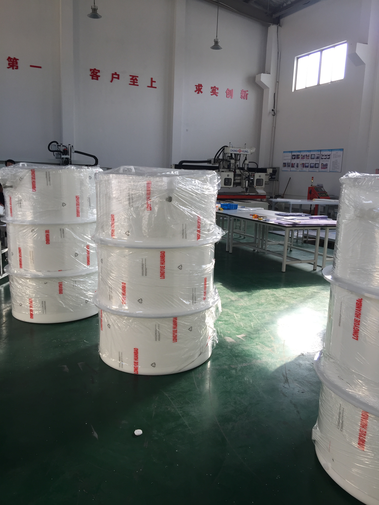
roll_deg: -1.8
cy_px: 252
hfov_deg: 48.2
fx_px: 423
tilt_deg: -9.4
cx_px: 190
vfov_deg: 61.7
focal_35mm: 29
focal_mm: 4.15
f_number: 2.2
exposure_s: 1/100
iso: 32
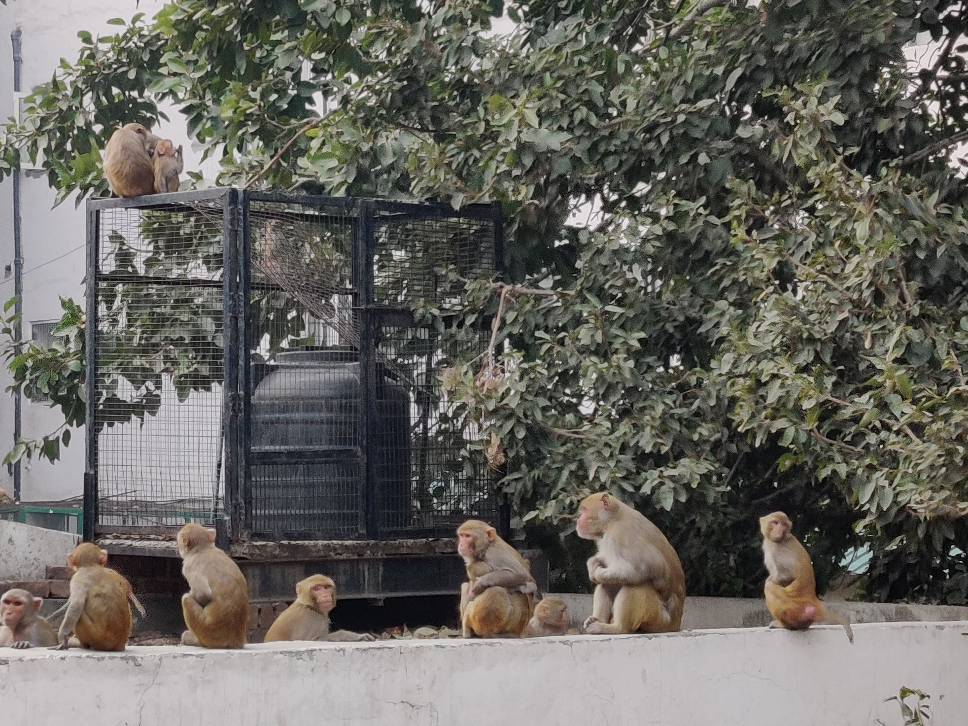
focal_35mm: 55
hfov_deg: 34.7
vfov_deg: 26.5
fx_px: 1538
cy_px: 425
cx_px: 348
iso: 100
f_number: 1.75
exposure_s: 1/356
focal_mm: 4.75
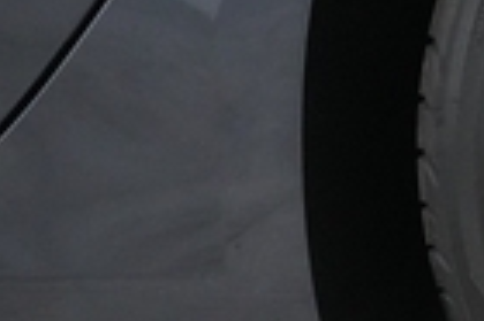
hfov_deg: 15.0
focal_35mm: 110
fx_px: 1477
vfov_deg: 12.4
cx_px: 978
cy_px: 173
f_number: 2.8
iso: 8000
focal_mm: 24
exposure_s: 1/160
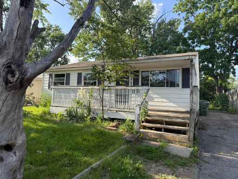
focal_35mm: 24
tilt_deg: +3.4
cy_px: 90
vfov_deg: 56.8
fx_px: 165
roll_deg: -2.3
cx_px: 119
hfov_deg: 71.6
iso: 100
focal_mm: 6.76
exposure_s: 1/1292
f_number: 1.78
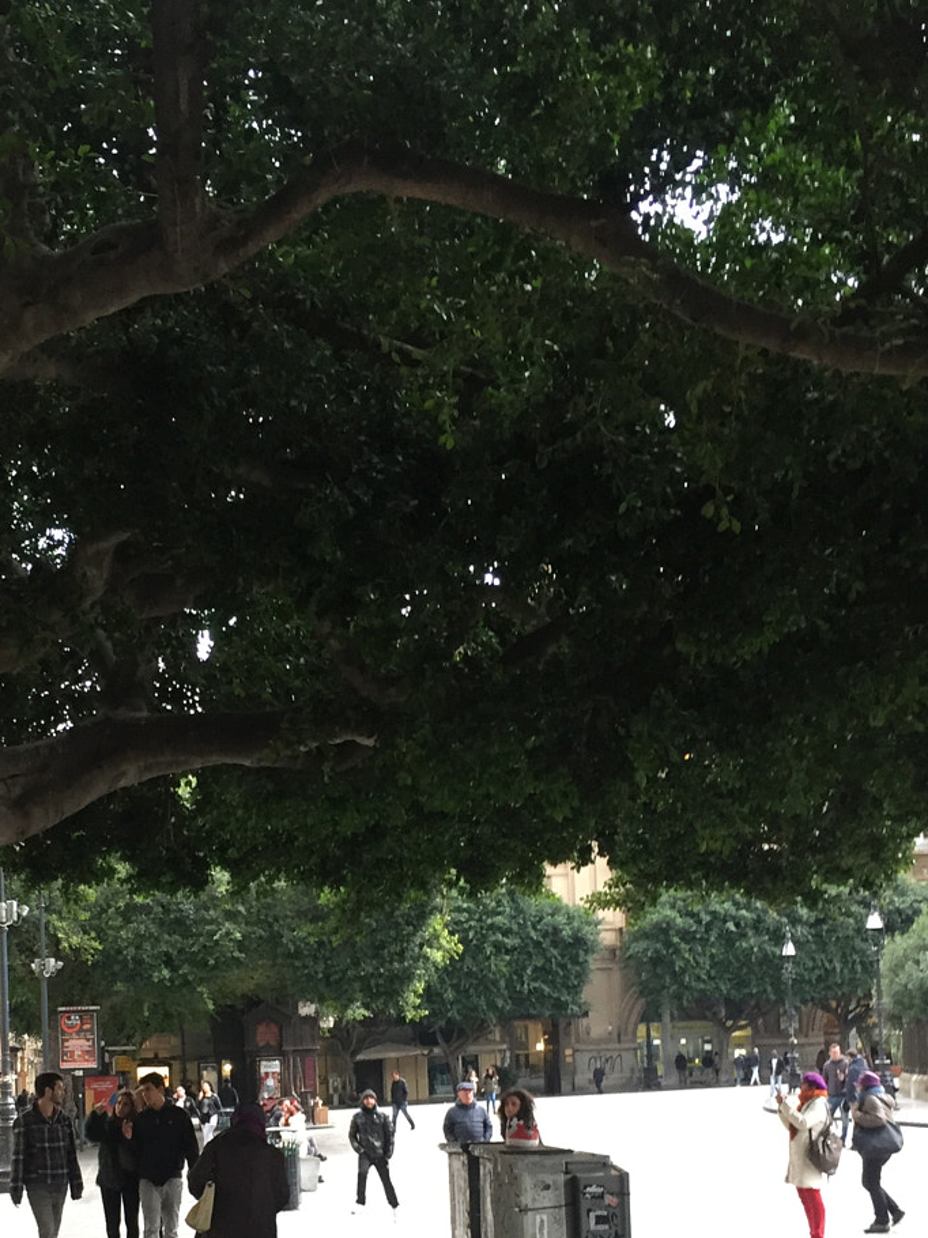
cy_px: 988
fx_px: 1824
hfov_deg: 28.3
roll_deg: +1.4
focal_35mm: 51
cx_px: 287
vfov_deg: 36.3
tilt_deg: +3.1
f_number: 2.2
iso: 125
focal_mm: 4.15
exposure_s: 1/33
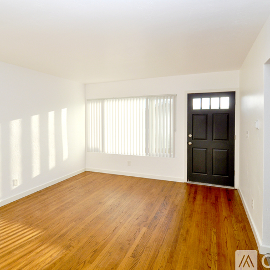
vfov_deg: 70.5
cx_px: 116
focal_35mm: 22
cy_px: 134
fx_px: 191
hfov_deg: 70.1
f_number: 7.1
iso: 200
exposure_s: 1/200
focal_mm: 11
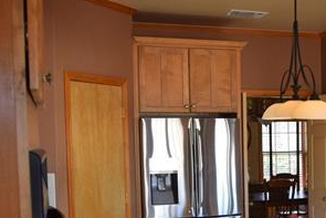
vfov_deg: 20.7
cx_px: 315
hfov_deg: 29.2
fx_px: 589
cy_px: 176
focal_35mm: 65
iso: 500
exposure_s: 1/60
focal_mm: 20
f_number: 4
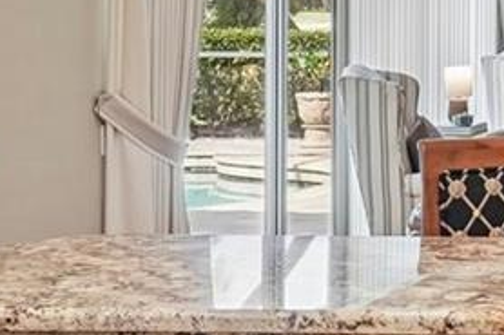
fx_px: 1287
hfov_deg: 17.4
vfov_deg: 14.6
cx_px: 943
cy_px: -11
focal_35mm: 92
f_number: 8
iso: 400
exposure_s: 1/10
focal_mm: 16
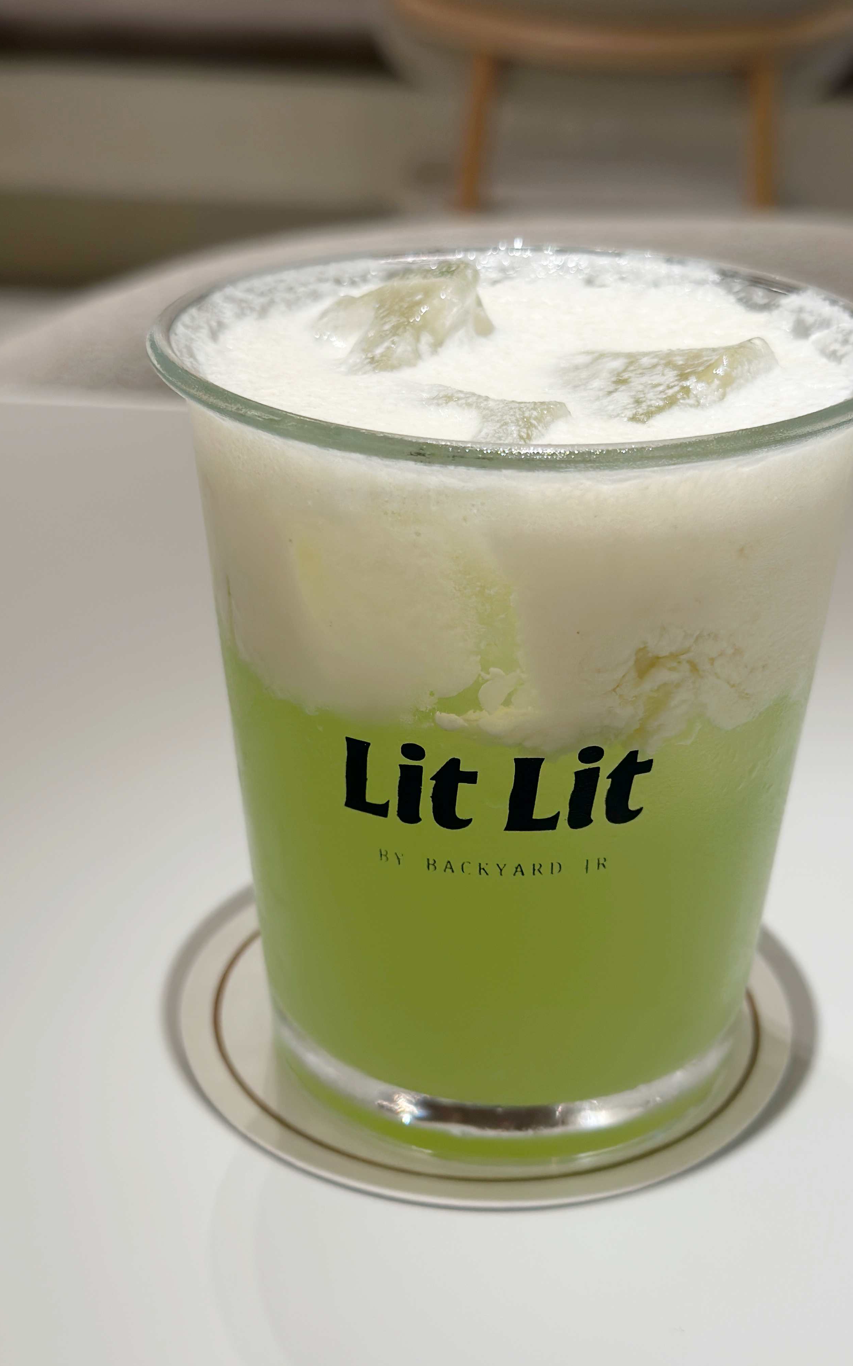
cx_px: 473
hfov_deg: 25.3
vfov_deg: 39.6
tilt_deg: -25.8
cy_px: 684
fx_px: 1897
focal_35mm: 51
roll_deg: -2.8
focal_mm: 6.86
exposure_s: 1/125
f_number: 1.78
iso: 80
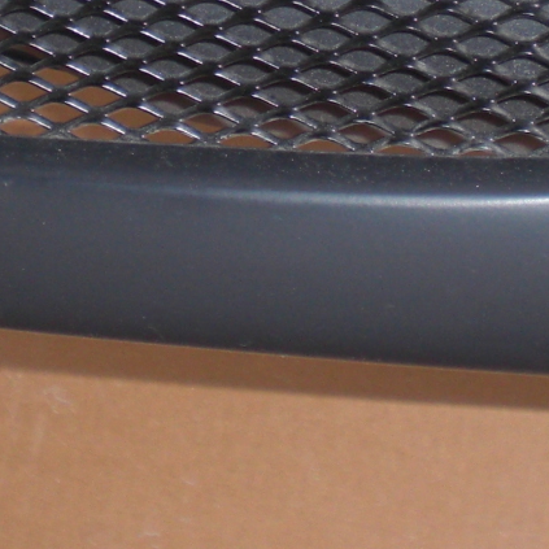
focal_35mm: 127
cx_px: 254
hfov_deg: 13.7
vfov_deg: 13.4
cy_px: -82
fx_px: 2279
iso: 100
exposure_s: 1/30
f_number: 3.1
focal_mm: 6.3
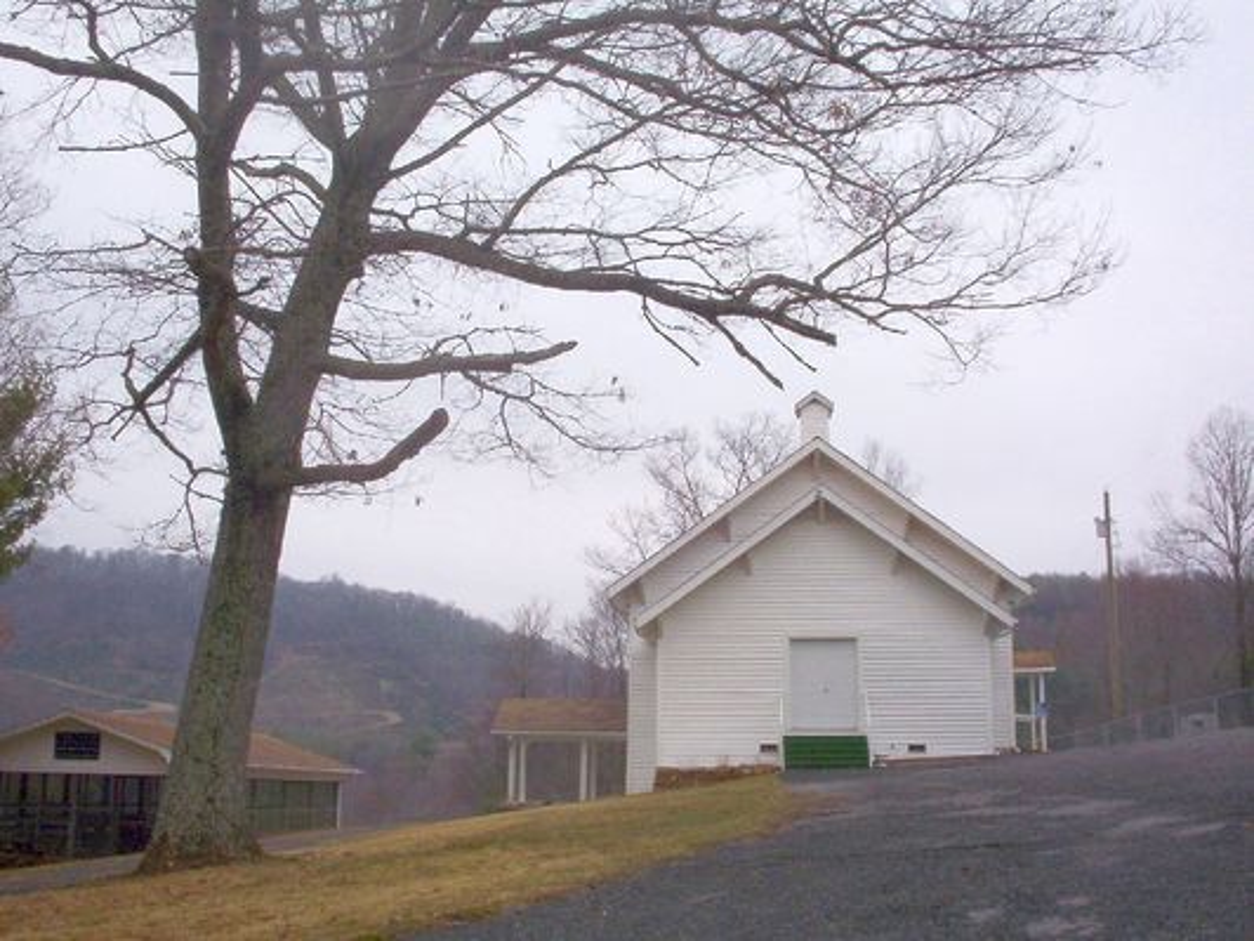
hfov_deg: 47.9
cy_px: 470
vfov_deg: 36.8
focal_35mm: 39
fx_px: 1413
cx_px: 627
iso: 100
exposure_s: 1/166
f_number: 8
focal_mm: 6
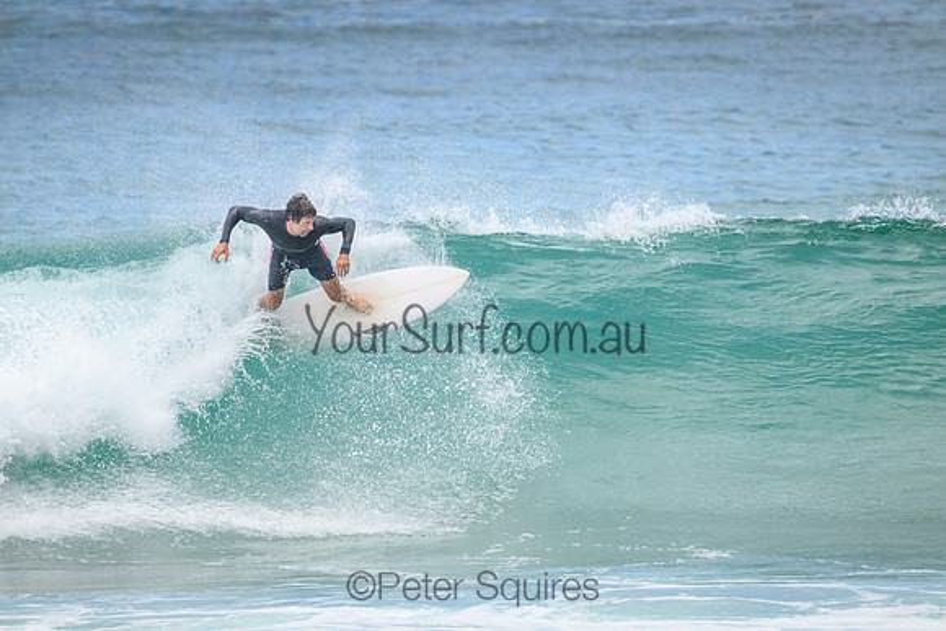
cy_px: 316
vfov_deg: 1.7
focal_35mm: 800
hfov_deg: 2.6
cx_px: 473
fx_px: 21026
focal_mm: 800
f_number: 11
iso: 1800
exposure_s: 1/3200
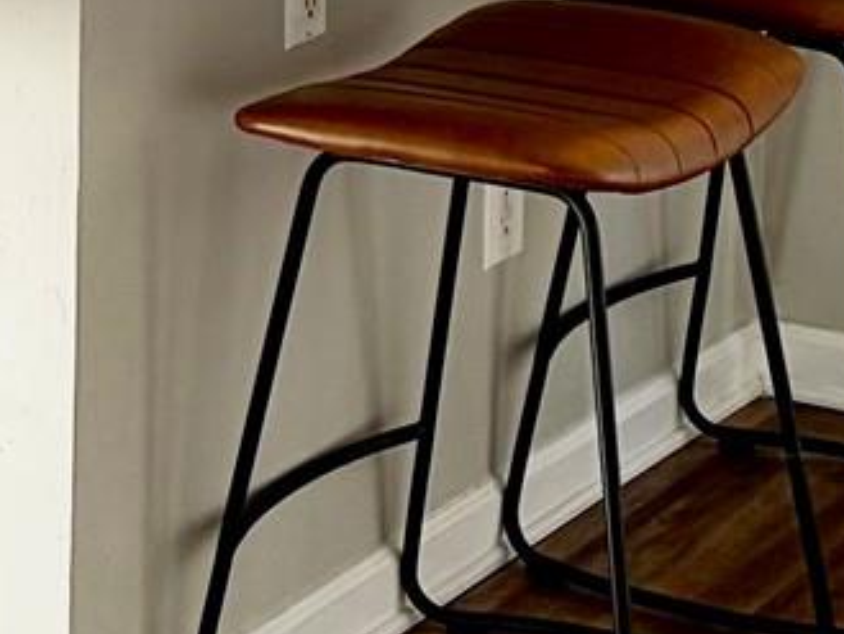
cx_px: 590
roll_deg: -1.4
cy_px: -585
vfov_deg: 8.7
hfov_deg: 12.2
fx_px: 3951
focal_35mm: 162
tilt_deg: -4.7
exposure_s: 1/125
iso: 50
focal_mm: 5.96
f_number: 1.6
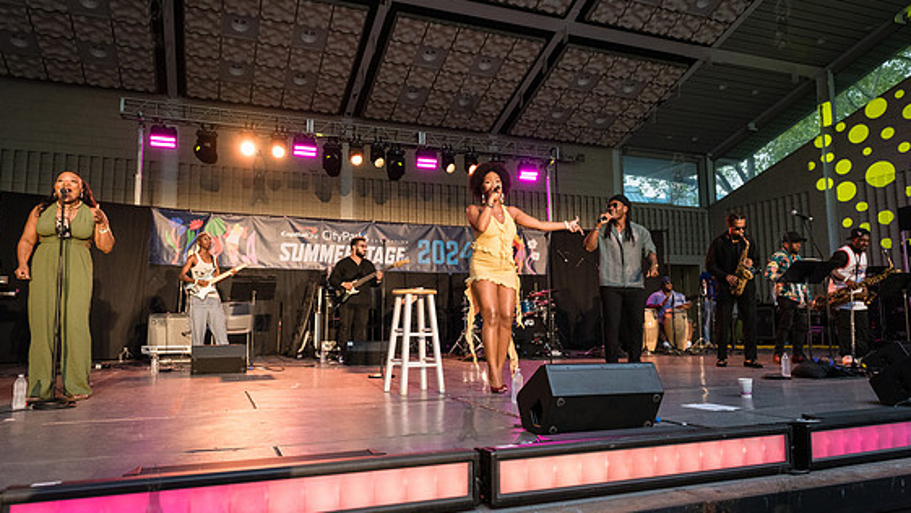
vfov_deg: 44.4
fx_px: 628
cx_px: 468
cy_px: 256
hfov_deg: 71.9
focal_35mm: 26
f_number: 4
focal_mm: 24
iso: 3200
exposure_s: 1/500
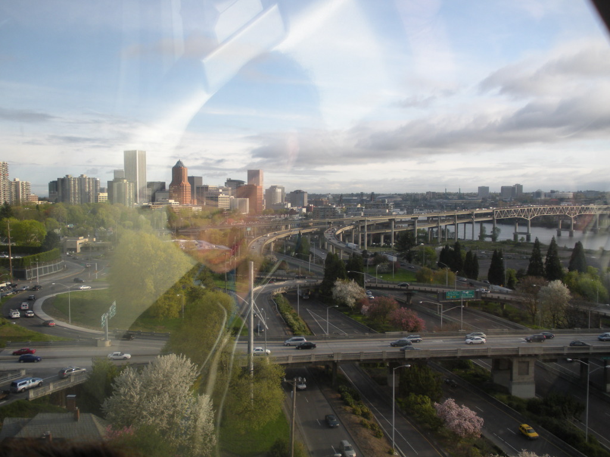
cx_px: 305
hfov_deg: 51.4
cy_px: 228
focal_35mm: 36
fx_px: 634
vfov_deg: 39.7
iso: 64
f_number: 3.5
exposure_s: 1/150
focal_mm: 6.3
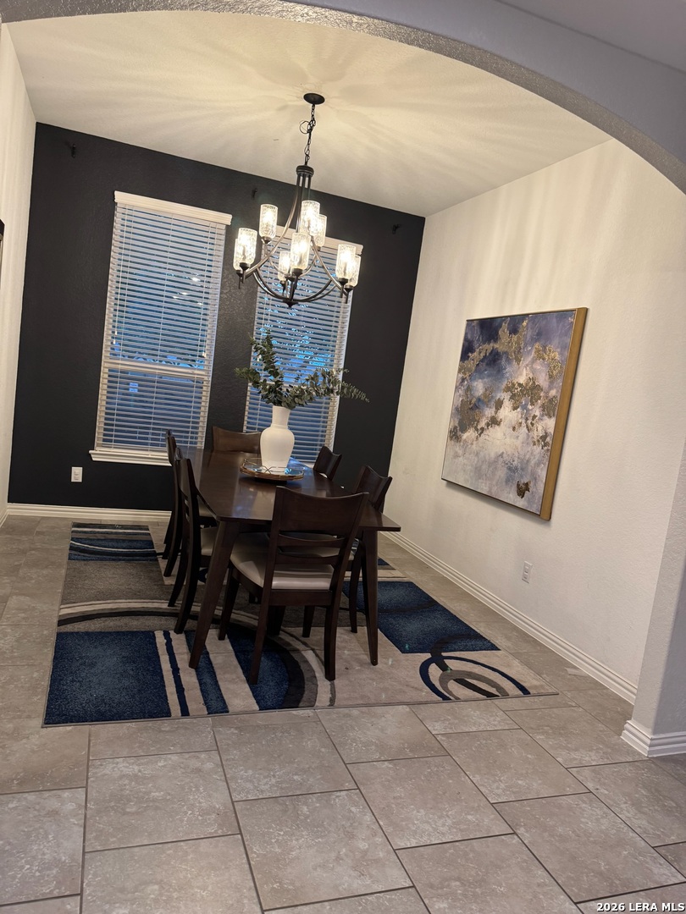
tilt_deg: -5.4
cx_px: 343
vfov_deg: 71.6
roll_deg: -7.4
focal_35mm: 24
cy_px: 457
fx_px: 634
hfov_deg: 56.8
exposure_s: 1/60
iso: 250
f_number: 1.78
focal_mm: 6.76
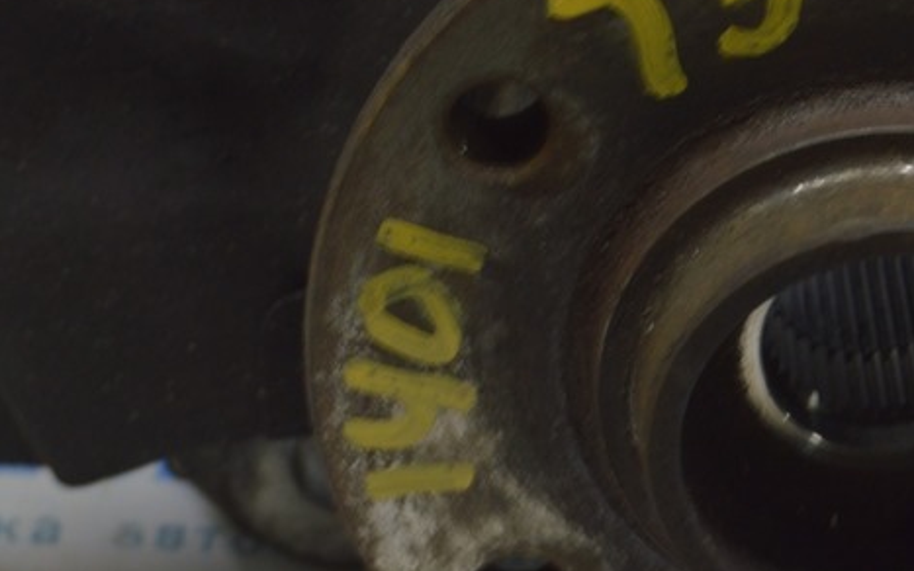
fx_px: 4587
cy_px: 261
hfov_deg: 11.3
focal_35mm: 184
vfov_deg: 7.1
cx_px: 812
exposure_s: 1/20
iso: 400
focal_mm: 55
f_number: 5.6
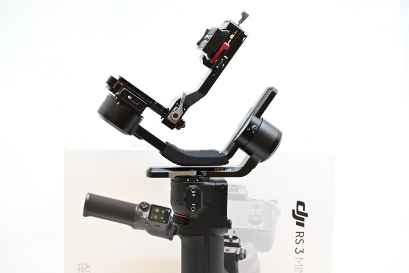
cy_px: 136
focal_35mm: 91
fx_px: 1034
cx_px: 204
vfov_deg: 15.0
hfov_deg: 22.4
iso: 800
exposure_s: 1/125
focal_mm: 91
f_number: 6.3
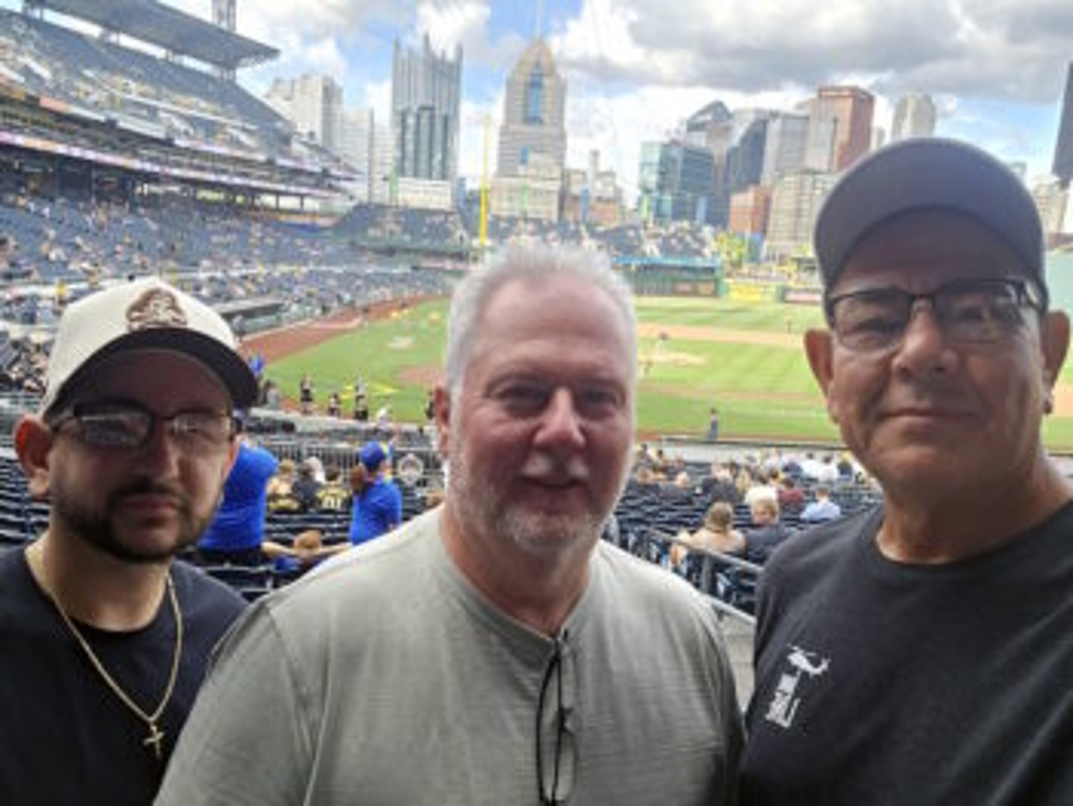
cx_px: 536
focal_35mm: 25
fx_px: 775
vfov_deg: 54.9
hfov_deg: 69.4
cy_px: 403
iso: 32
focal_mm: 3.3
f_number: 2.2
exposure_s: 1/120
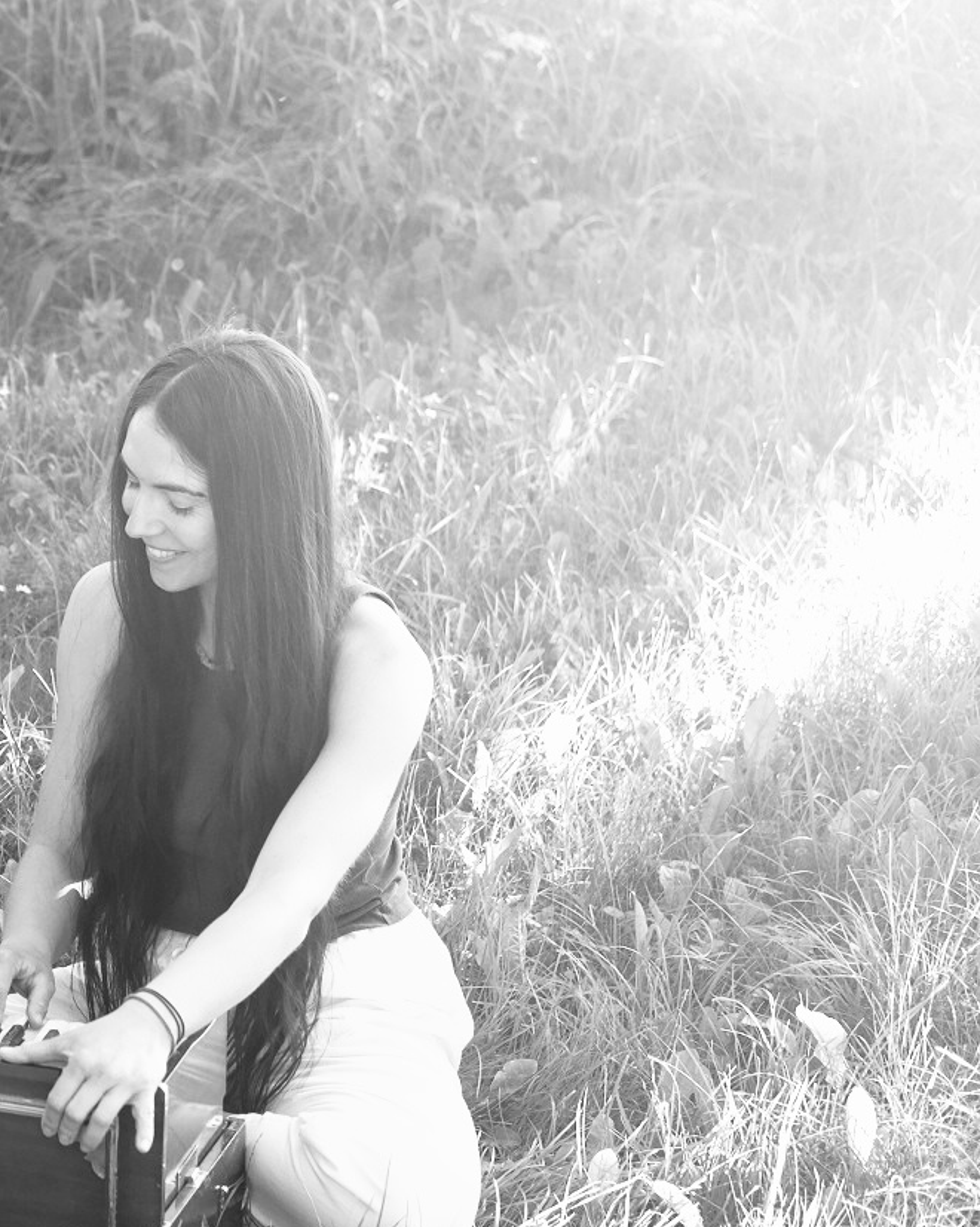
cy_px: 618
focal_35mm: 107
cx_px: -227
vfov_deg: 18.0
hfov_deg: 13.9
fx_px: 3882
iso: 200
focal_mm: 35
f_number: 2.5
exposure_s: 1/200
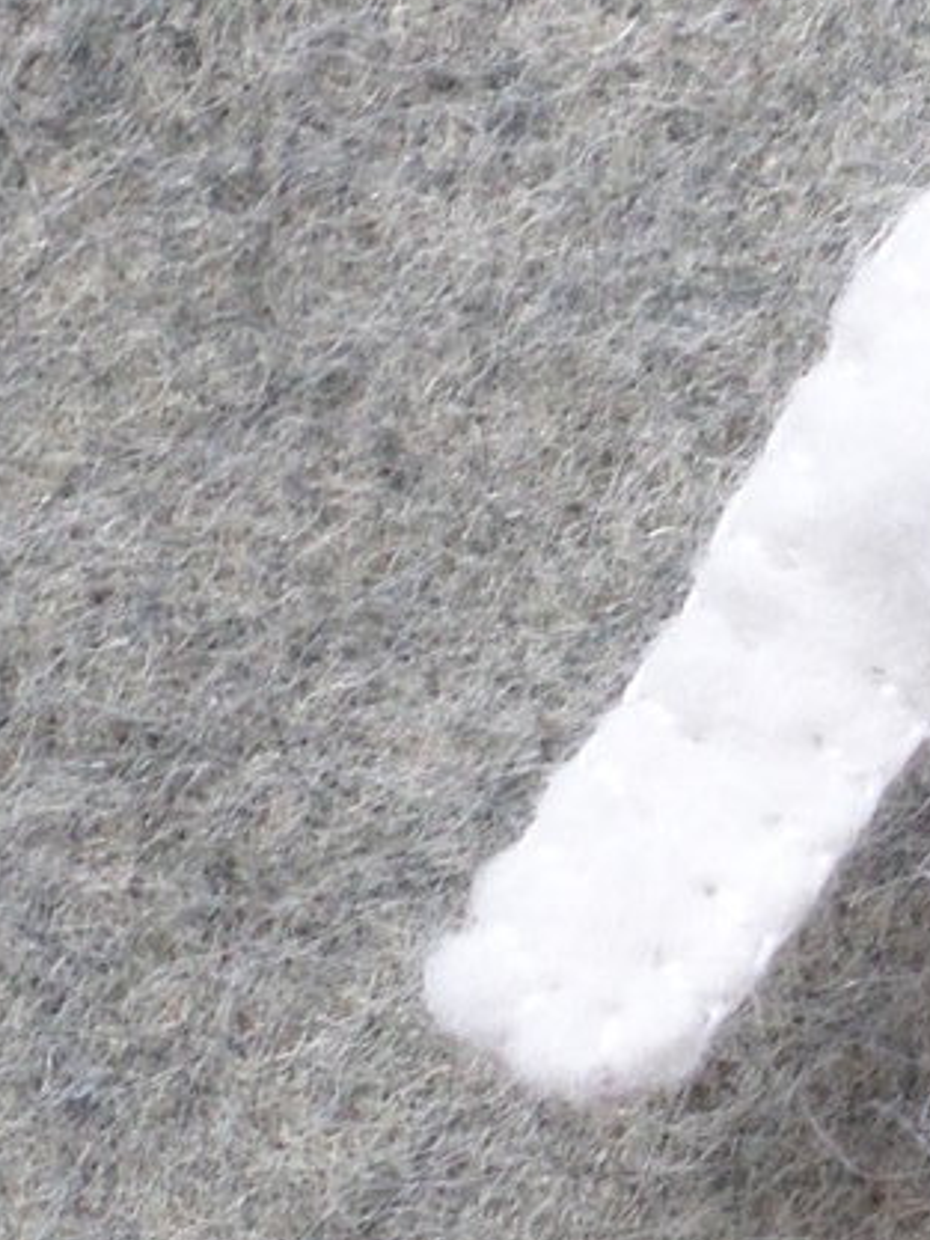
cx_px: 1444
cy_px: 690
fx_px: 4117
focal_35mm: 115
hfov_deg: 12.2
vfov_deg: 17.1
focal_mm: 4.5
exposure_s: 1/30
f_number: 2.5
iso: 80
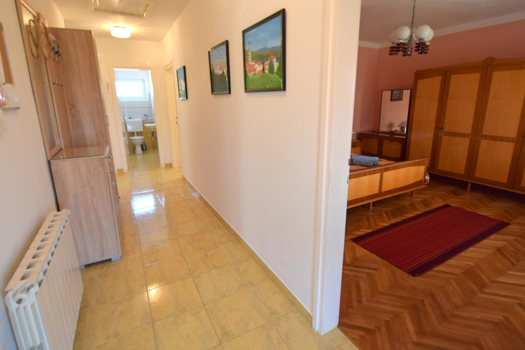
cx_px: 256
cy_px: 154
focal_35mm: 17
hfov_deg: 93.3
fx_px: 248
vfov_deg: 70.2
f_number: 4.5
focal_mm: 10
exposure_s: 1/80
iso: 400
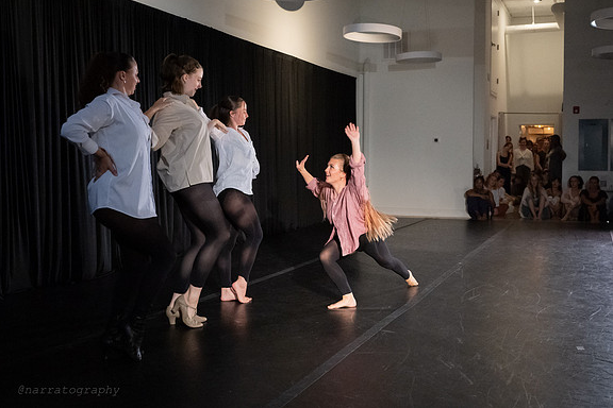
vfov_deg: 33.4
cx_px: 370
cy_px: 179
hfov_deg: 48.2
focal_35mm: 40
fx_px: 681
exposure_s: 1/400
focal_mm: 32.5
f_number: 4
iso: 6400
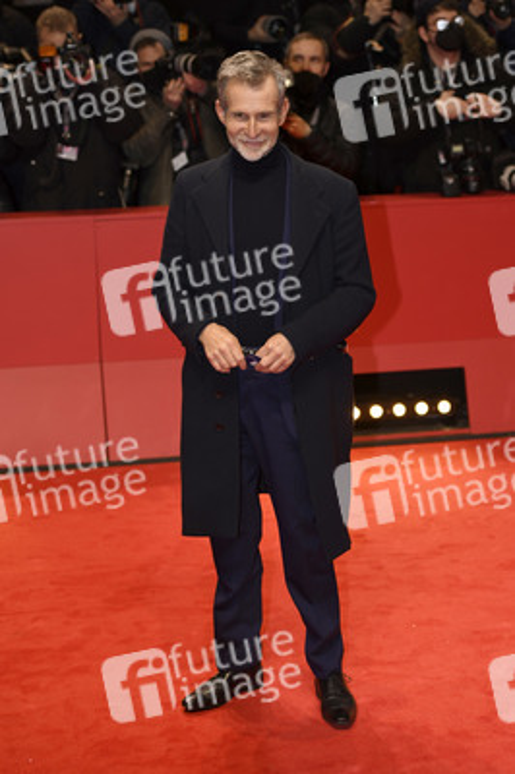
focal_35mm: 70
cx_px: 258
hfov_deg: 19.4
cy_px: 387
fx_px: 1505
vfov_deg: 28.9
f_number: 3.5
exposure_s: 1/400
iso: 800
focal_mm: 70
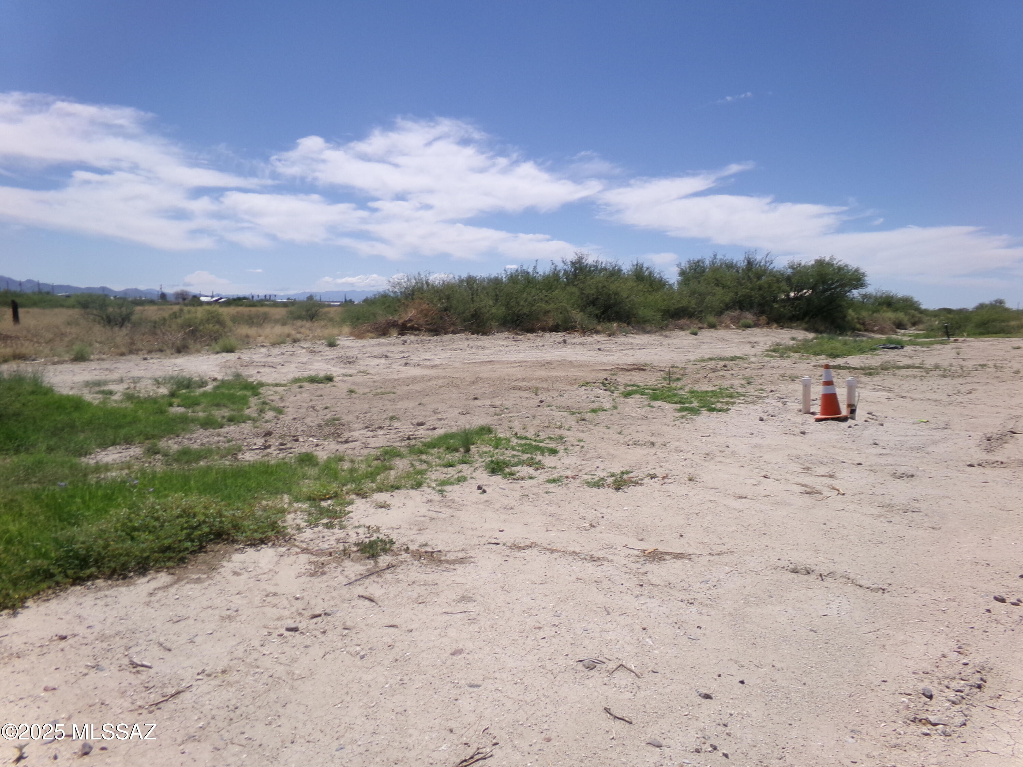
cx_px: 512
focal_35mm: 24
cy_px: 384
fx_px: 709
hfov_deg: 71.6
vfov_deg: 56.8
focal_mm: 4.3
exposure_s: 1/200
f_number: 11.07
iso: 100
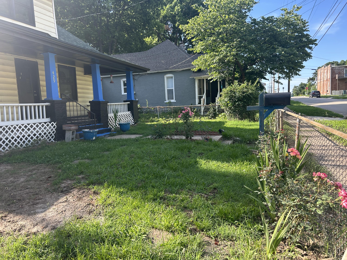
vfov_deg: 53.1
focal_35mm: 26
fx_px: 261
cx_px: 174
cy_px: 130
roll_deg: +3.4
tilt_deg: -6.0
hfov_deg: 67.3
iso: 50
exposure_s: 1/859
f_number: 1.5
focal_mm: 5.7
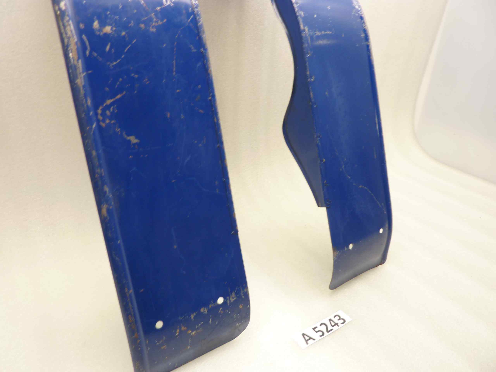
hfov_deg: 69.4
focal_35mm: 25
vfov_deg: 54.9
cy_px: 186
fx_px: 358
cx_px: 248
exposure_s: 1/8
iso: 80
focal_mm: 4.1
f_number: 3.3
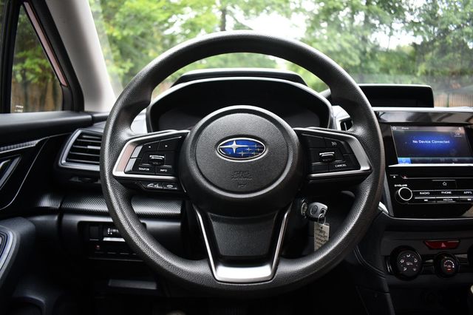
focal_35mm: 27
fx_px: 355
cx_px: 236
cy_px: 158
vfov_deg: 47.9
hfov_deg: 67.4
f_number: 3.5
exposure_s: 1/250
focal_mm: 18
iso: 800
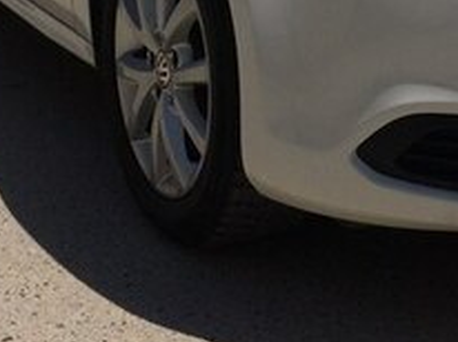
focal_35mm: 93
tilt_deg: -10.1
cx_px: 380
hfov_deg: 20.8
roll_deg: -1.3
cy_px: -94
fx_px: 1229
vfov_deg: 15.2
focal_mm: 4.15
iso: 32
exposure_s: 1/8264
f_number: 2.2
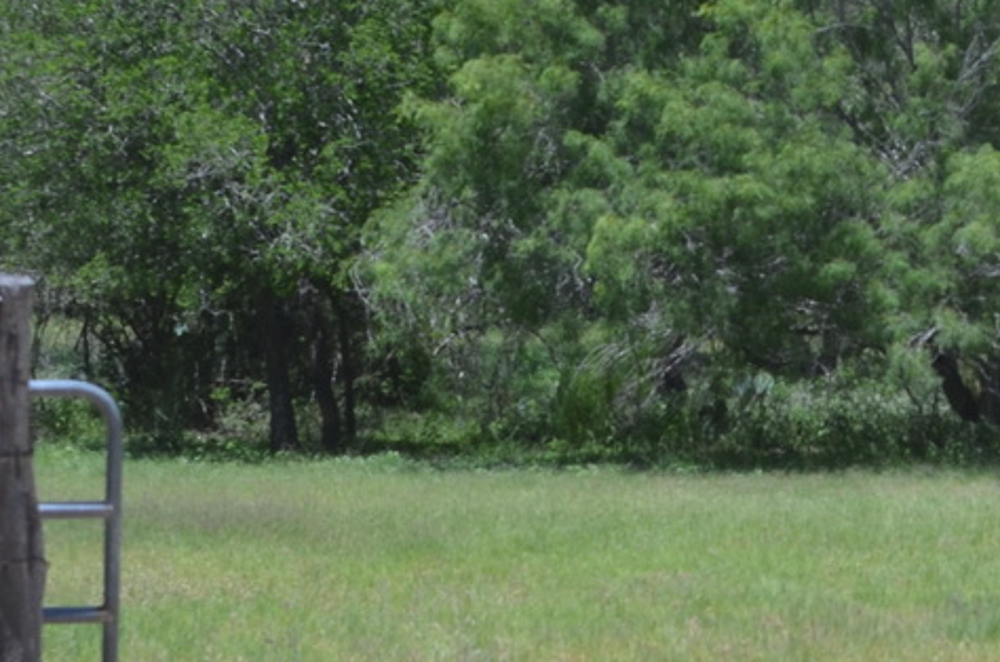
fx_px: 7152
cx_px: 1180
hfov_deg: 7.9
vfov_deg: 5.3
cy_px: 80
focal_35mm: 258
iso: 125
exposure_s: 1/125
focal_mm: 50
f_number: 5.6
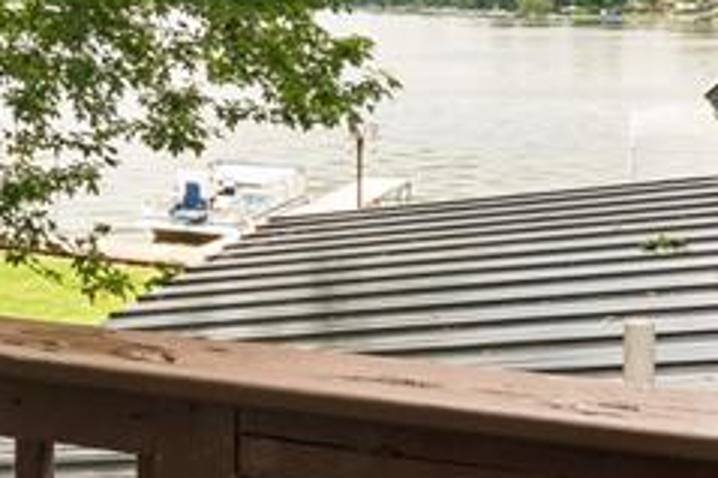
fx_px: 1196
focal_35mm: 60
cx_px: 237
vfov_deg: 21.9
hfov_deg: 33.1
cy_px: 18
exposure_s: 1/8
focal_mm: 14
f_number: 22
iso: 100
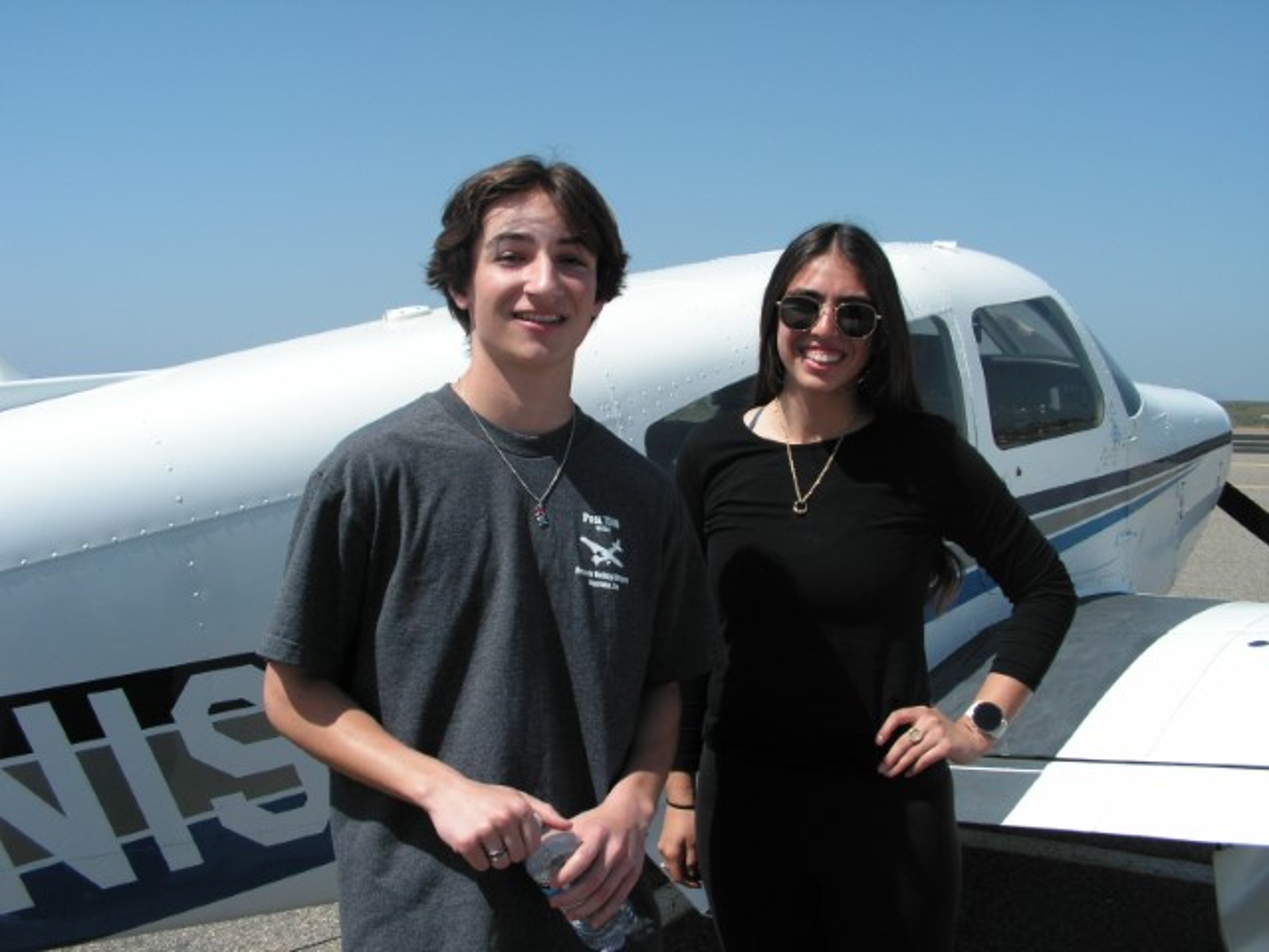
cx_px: 634
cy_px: 476
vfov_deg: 39.7
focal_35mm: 36
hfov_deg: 51.4
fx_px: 1320
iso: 50
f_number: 4.8
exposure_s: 1/400
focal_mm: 6
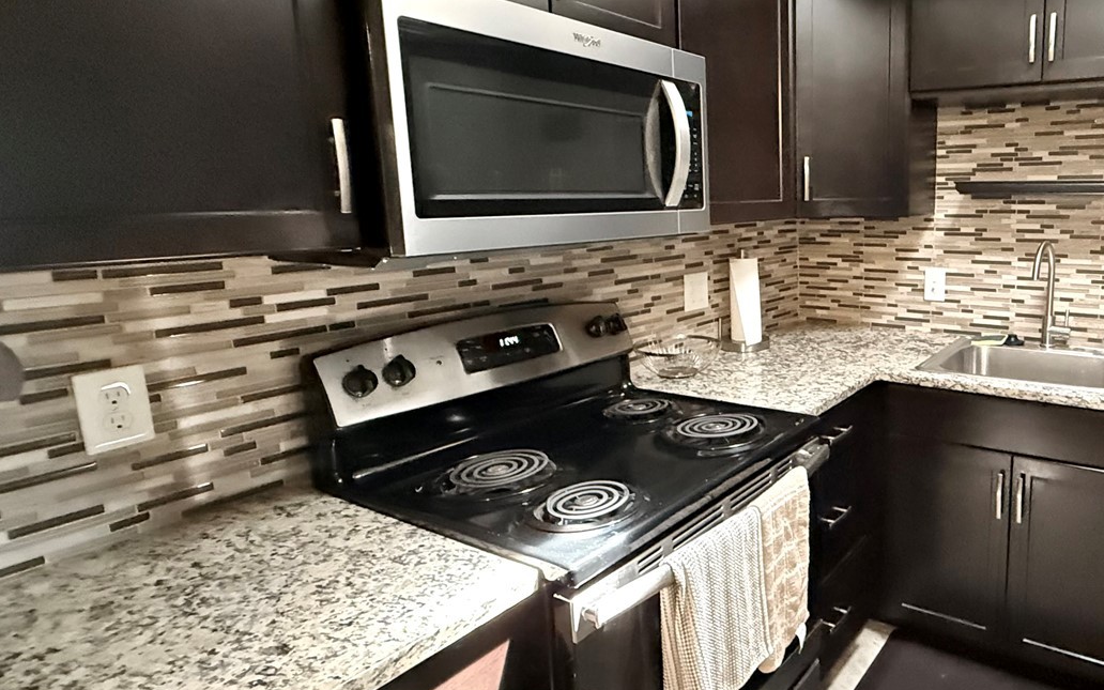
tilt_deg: -7.6
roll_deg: +0.1
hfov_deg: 72.1
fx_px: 692
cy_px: 298
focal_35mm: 23
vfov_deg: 52.8
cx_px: 822
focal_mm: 2.22
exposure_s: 1/60
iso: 1250
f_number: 2.2
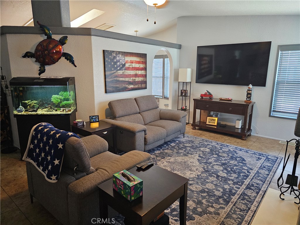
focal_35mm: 23
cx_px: 150
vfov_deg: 58.9
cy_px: 112
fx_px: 199
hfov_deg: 73.9
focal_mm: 6.3
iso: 800
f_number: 1.7
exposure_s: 1/60
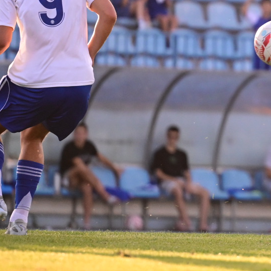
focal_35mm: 662
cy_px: 31
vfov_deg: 2.6
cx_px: 397
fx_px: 5863
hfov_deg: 2.6
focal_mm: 175
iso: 1250
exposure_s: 1/4000
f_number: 2.8
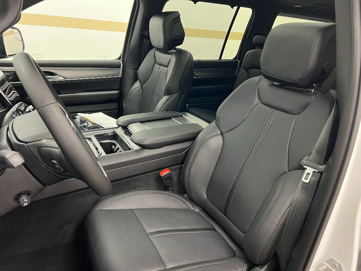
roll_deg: -4.4
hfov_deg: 67.3
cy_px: 136
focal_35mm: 26
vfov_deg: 53.1
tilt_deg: -21.3
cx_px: 180
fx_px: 271
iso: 500
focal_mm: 5.7
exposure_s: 1/40
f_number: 1.5
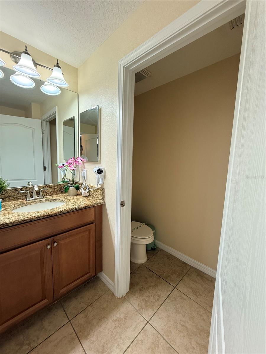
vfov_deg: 102.1
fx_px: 143
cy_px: 177
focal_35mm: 14
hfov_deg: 85.7
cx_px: 133
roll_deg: -1.9
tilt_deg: -5.4
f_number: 2.2
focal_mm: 2.22
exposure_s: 1/120
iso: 160
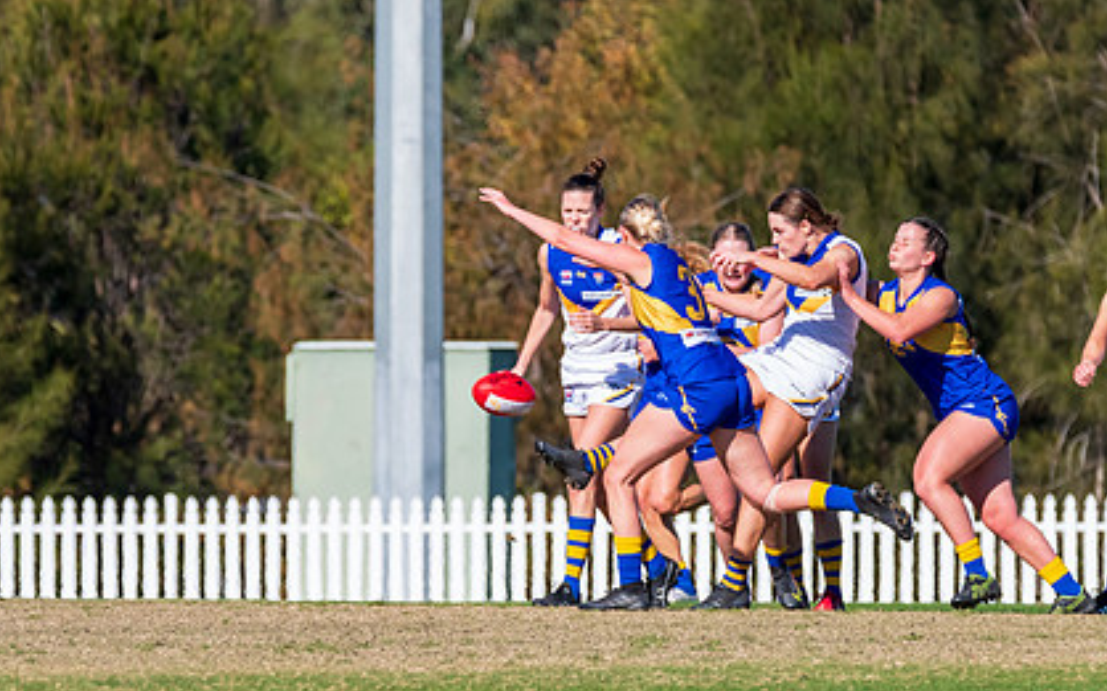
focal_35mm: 767
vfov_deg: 1.7
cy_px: 430
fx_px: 23134
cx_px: 636
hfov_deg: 2.7
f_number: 10
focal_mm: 400
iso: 800
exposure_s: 1/2000
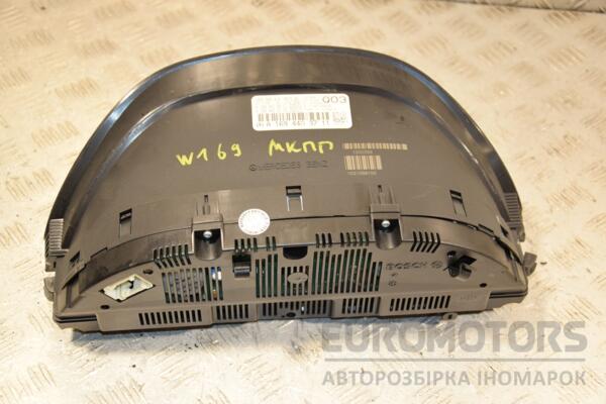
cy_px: 202
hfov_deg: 33.4
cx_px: 303
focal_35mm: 60
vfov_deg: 22.6
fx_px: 1010
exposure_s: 1/160
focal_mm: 40
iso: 800
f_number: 4.8
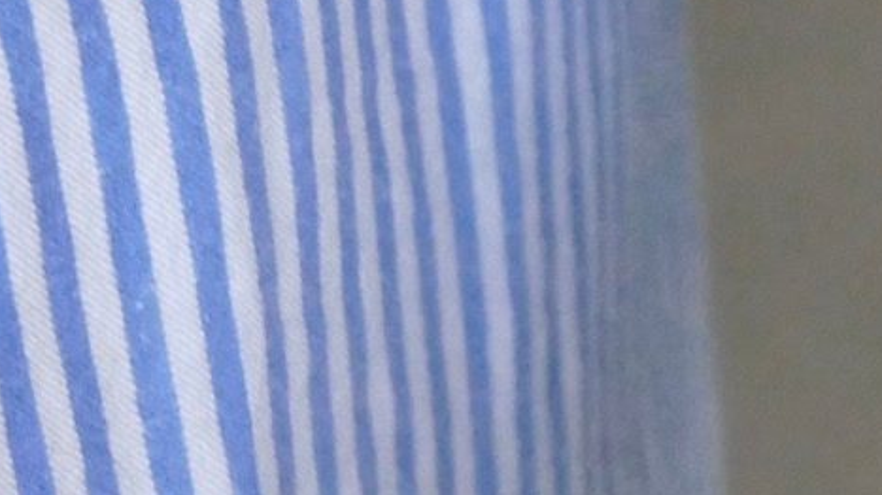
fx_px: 10494
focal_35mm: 449
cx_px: 1345
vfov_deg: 2.7
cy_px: -400
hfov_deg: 4.8
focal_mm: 36.53
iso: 1600
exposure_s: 1/40
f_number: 7.1
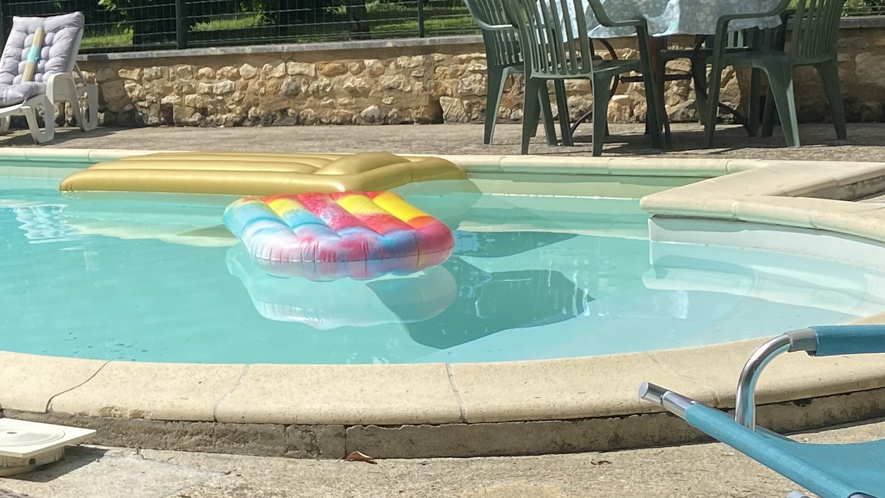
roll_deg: +4.4
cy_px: 230
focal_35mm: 77
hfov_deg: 25.6
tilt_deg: -6.4
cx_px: -79
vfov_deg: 15.7
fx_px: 1807
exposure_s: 1/4115
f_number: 1.8
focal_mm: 4.25
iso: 32
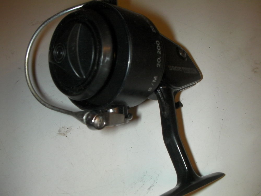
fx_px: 287
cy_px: 98
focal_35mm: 38
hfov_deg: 49.0
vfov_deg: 37.7
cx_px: 130
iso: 200
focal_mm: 6.3
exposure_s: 1/30
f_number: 5.6
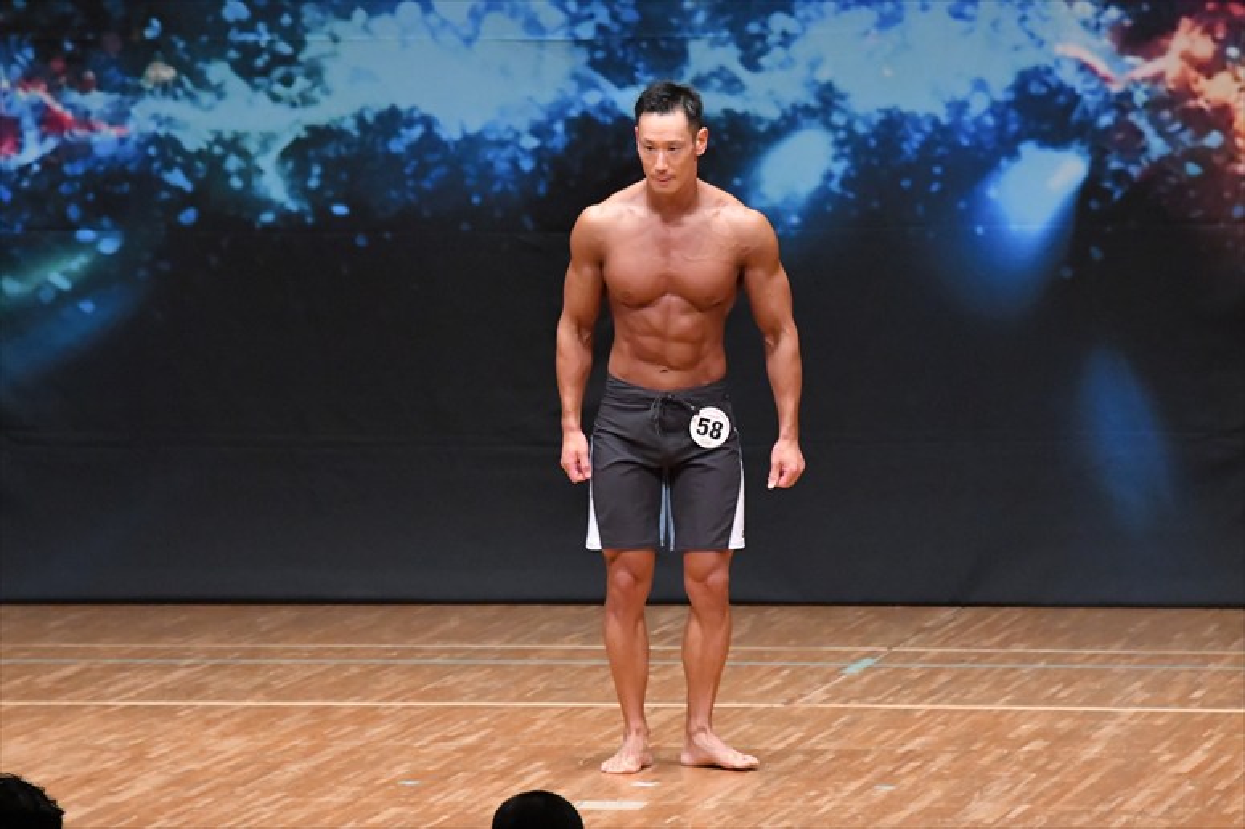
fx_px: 9333
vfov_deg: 5.1
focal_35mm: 270
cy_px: 414
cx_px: 622
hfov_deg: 7.6
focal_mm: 180
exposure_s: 1/400
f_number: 5.6
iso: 8000
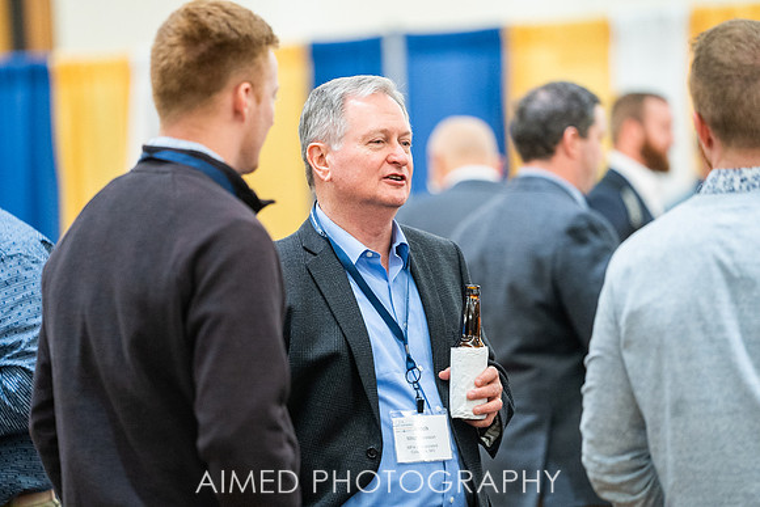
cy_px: 254
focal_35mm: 207
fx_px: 4364
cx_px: 380
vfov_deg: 6.7
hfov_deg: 10.0
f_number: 2.8
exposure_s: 1/160
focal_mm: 200
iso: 3200
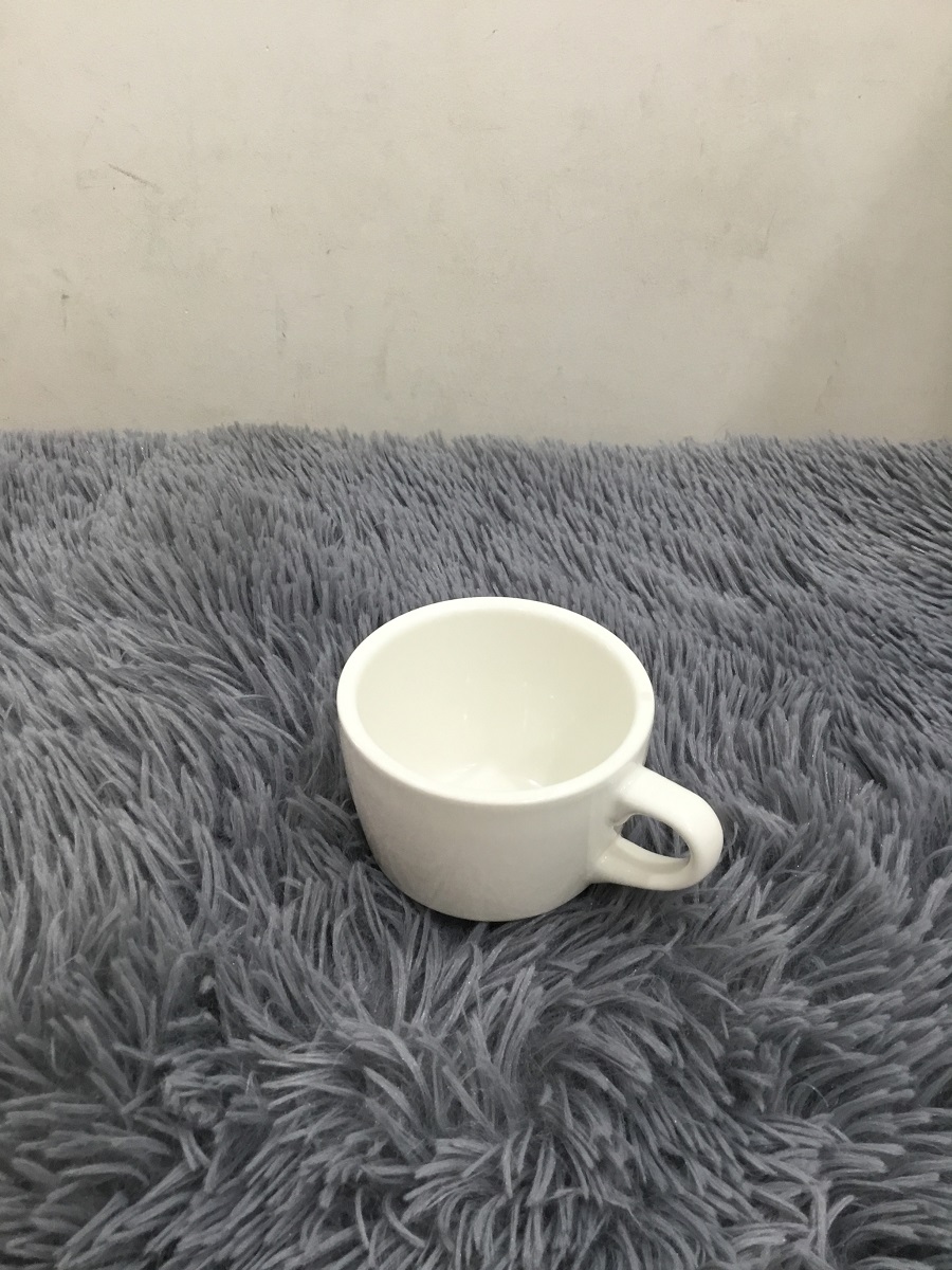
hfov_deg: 45.4
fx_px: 1137
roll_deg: +0.3
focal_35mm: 31
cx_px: 476
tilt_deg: -37.4
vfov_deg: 58.4
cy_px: 635
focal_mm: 3.3
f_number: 2.4
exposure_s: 1/33
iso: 100
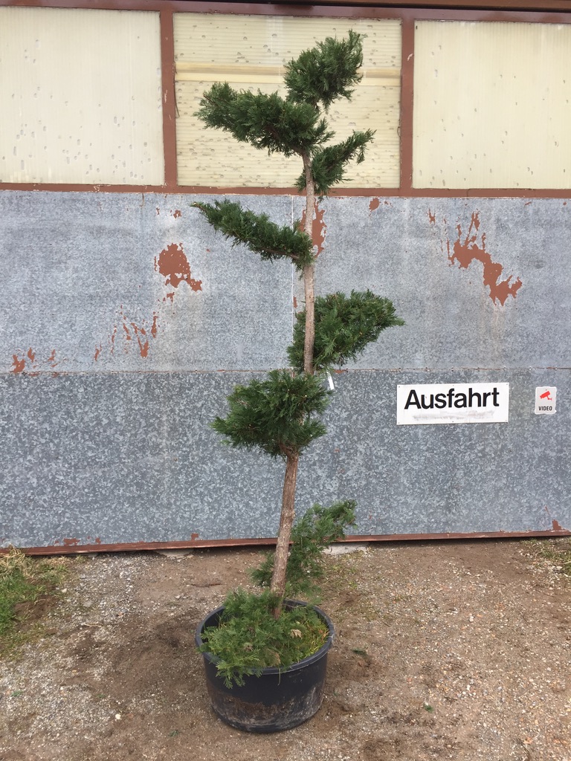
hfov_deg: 48.2
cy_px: 380
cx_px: 286
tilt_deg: -2.5
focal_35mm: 29
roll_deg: -0.8
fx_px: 638
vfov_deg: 61.7
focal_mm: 4.15
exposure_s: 1/113
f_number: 2.2
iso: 32
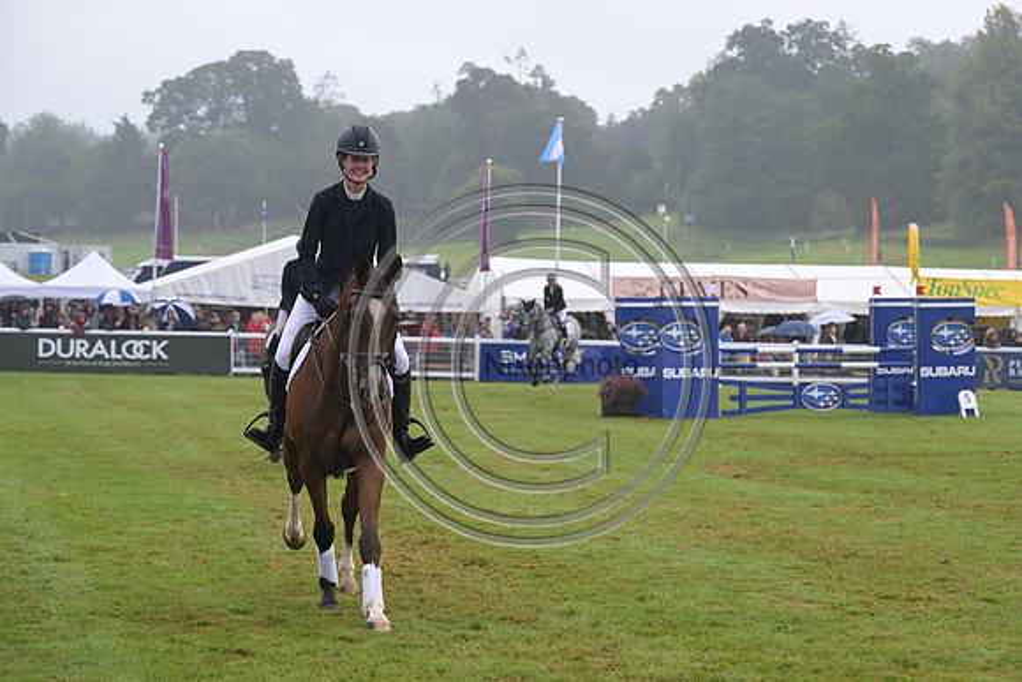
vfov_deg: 13.0
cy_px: 341
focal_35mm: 105
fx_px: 2981
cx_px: 511
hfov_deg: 19.5
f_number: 5.6
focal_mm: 105
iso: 720
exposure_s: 1/800
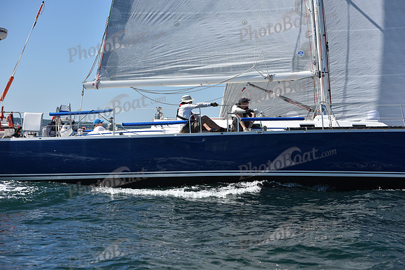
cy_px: 135
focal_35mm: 70
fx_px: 788
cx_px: 202
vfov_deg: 19.5
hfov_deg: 28.8
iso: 250
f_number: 5.6
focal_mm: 70
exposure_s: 1/2000
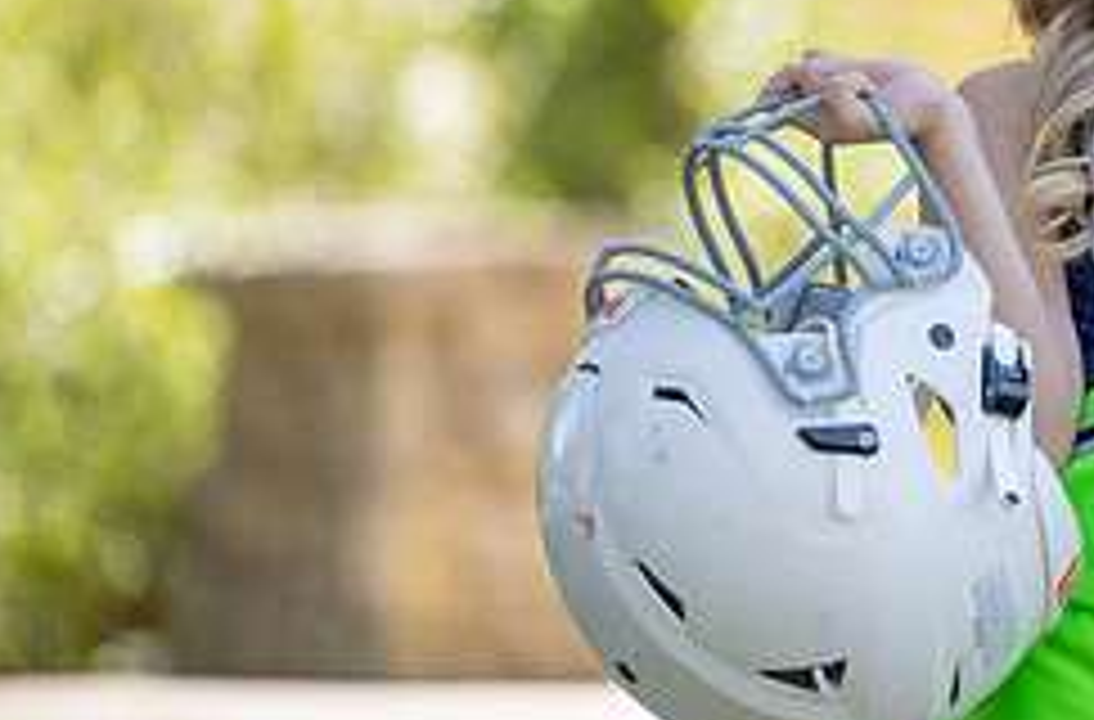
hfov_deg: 5.2
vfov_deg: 3.5
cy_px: 106
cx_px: 1296
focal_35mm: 394
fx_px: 11927
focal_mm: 157
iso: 100
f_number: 2.8
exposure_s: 1/400
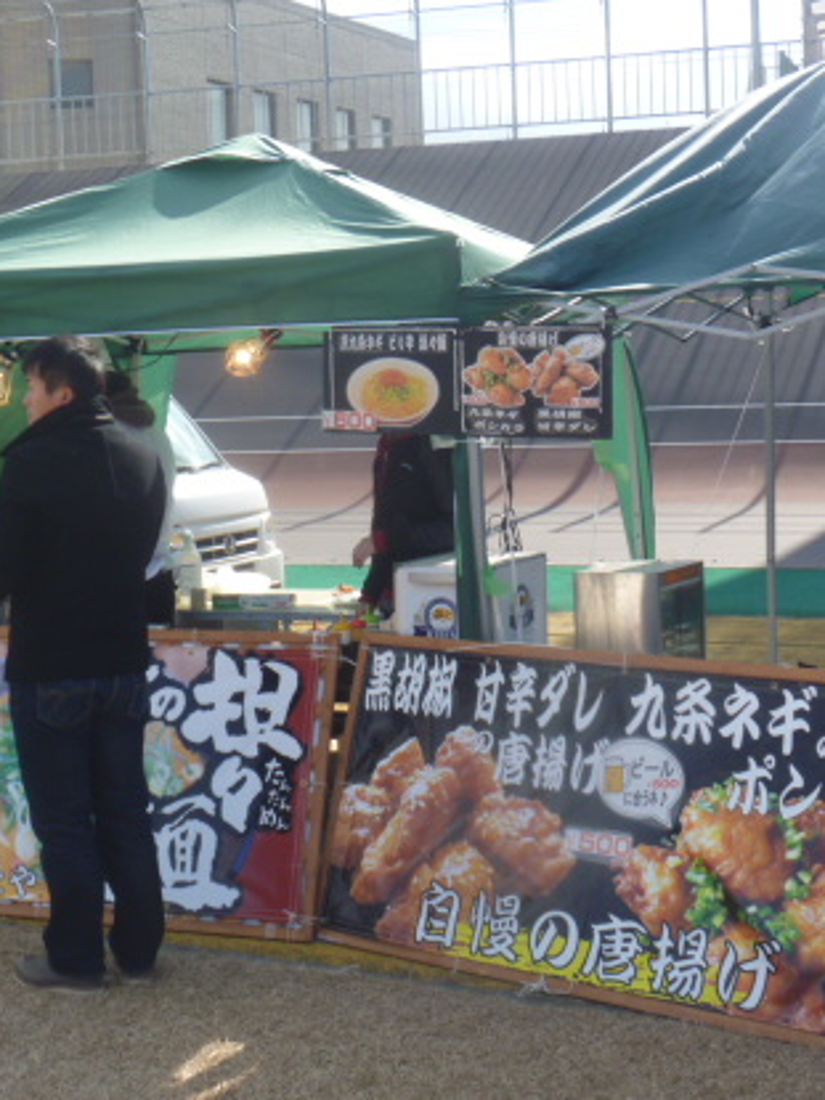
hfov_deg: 27.0
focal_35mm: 54
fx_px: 1717
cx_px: 411
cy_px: 527
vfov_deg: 35.5
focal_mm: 6.3
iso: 80
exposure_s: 1/250
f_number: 4.5
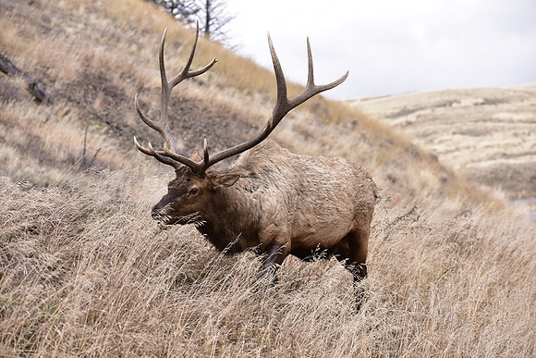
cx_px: 268
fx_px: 2010
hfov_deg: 15.2
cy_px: 179
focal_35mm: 135
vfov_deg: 10.2
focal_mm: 135
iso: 1000
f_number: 6.3
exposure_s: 1/400
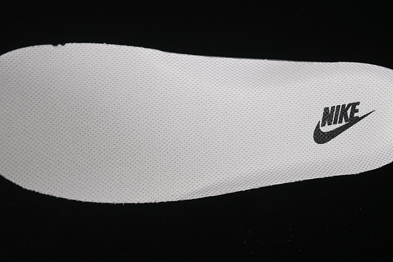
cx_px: 196
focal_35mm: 75
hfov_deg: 27.0
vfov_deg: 18.2
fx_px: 819
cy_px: 131
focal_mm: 50
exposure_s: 1/80
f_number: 7.1
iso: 160
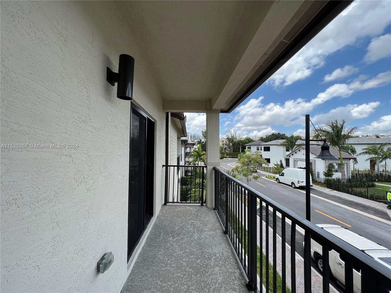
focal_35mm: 13
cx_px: 196
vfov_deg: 89.9
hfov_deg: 106.2
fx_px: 147
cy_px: 146
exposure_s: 1/861
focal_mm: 1.57
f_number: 1.8
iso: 32
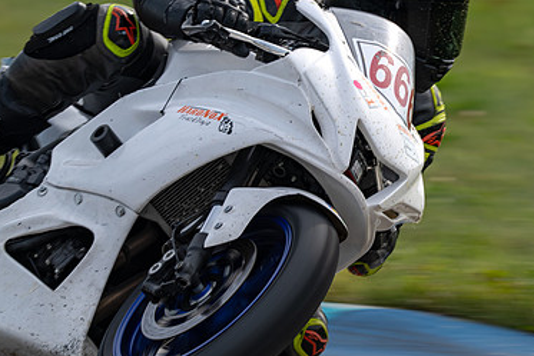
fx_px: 16218
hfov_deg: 1.9
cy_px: 161
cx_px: 321
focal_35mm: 1093
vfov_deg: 1.3
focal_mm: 600
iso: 100
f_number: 10
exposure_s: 1/200
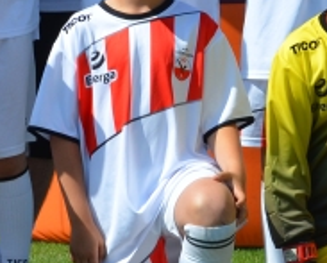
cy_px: -36
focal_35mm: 241
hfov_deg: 8.0
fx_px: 2339
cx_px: 50
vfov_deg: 6.4
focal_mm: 35
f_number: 7.1
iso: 400
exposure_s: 1/2000
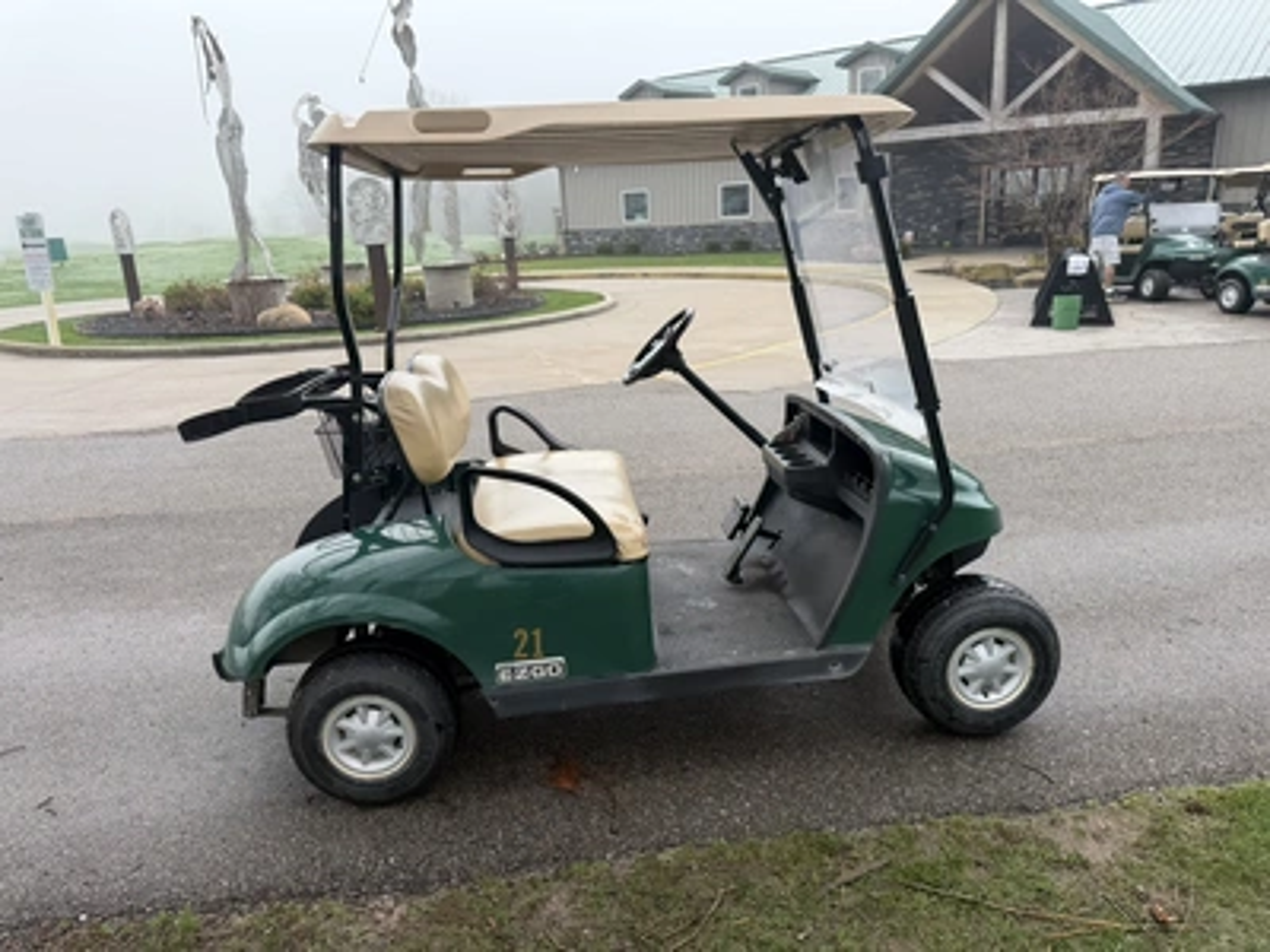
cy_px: 476
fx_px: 881
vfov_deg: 56.8
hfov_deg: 71.6
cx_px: 635
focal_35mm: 24
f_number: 1.78
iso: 100
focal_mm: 6.76
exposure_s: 1/1122
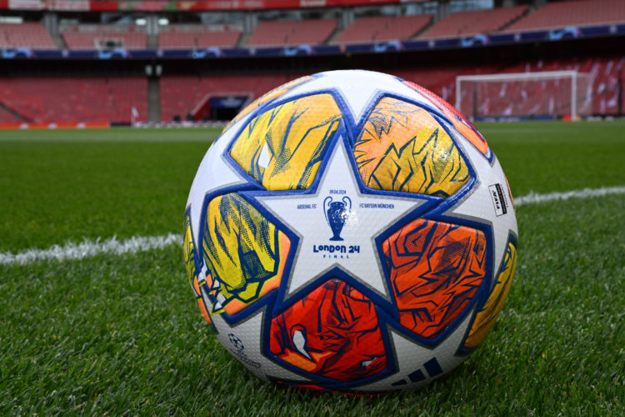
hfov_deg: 31.4
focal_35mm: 64
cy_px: 208
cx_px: 312
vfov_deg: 21.2
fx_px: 1111
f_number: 20
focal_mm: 64
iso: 500
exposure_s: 1/80
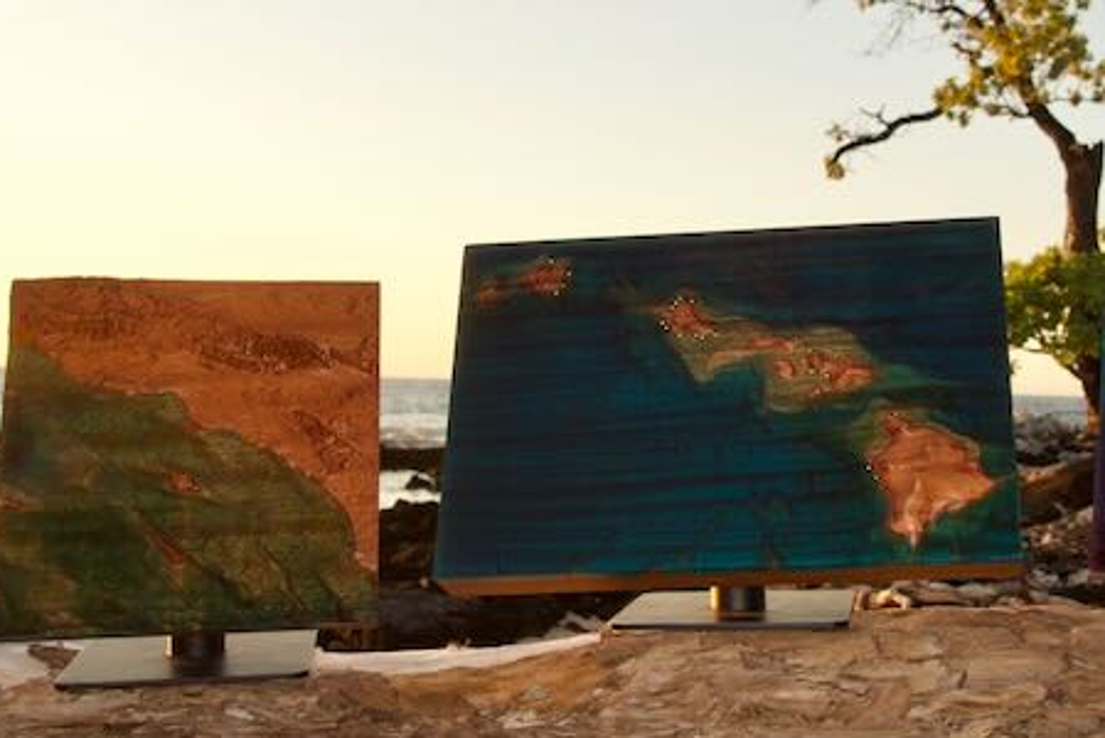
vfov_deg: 28.7
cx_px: 753
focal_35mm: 47
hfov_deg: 41.3
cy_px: 328
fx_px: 1444
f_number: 4
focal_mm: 12.06
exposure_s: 1/250
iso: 125
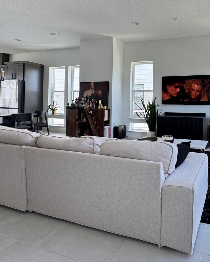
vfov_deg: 74.2
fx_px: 171
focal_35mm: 22
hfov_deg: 57.0
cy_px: 104
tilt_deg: -0.9
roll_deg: -1.1
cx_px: 177
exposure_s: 1/99
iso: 64
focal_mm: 2.22
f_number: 2.2
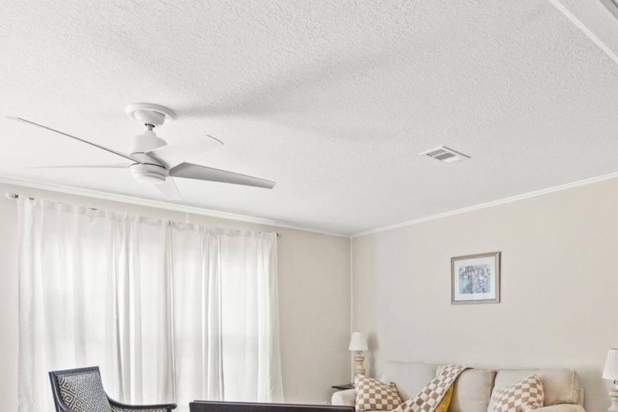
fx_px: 505
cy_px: 332
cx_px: 402
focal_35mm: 29
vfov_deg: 42.3
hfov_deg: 61.7
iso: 400
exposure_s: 1/5
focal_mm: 10.5
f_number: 8
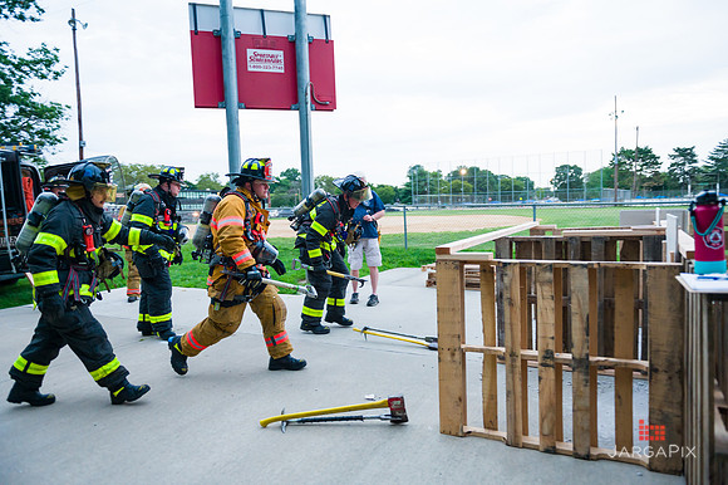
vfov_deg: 53.1
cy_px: 242
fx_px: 485
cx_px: 364
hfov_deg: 73.8
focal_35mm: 24
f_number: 3.2
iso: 1600
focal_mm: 24
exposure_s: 1/200
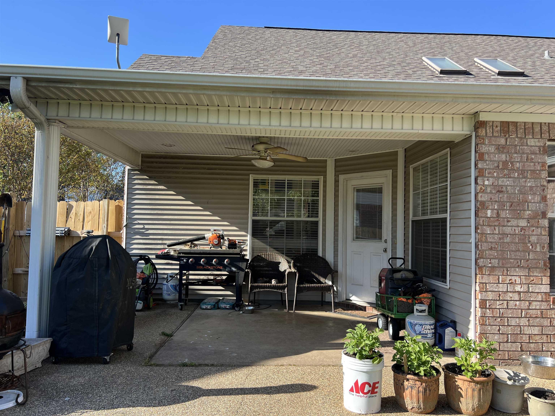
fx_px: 417
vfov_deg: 53.1
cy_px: 208
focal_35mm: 26
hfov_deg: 67.3
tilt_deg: +2.4
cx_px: 278
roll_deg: -1.0
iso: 50
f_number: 1.5
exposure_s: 1/1048
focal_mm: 5.7
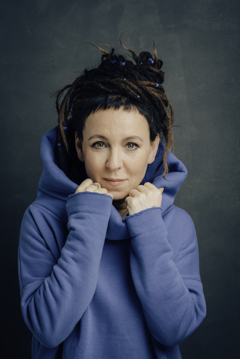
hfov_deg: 16.1
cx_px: 120
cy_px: 180
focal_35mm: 85
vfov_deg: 23.9
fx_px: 849
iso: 100
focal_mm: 85
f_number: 7.1
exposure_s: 1/160
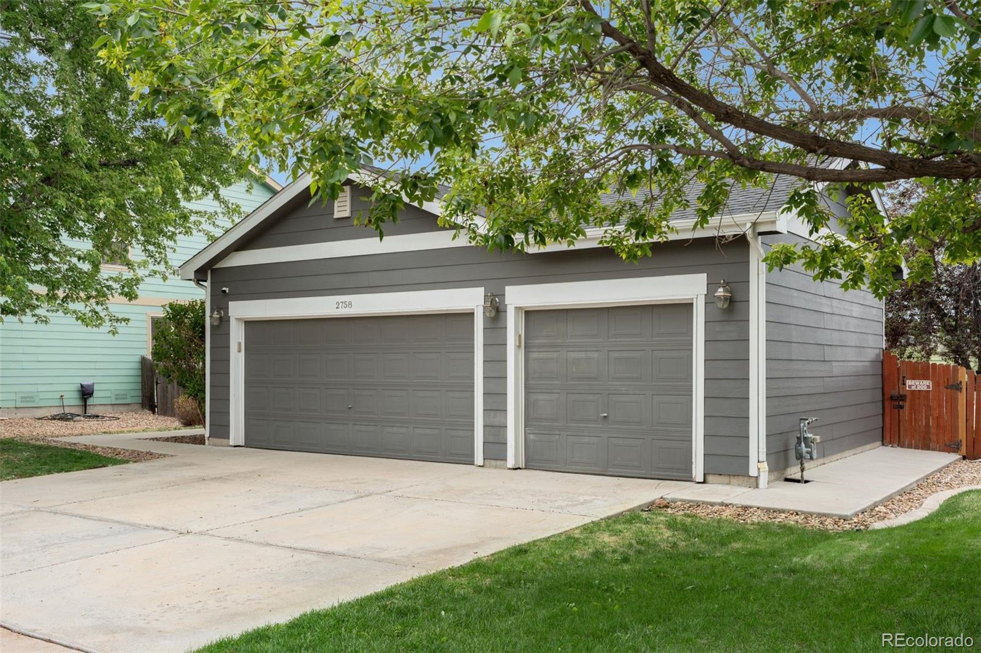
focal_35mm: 33
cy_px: 326
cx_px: 490
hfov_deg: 57.2
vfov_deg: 40.0
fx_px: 899
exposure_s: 1/200
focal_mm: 33
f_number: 9
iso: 400
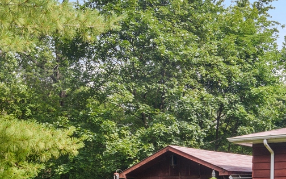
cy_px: 186
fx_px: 460
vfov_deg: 21.1
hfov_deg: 34.5
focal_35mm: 59
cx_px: 161
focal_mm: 12
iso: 200
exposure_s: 1/100
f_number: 8
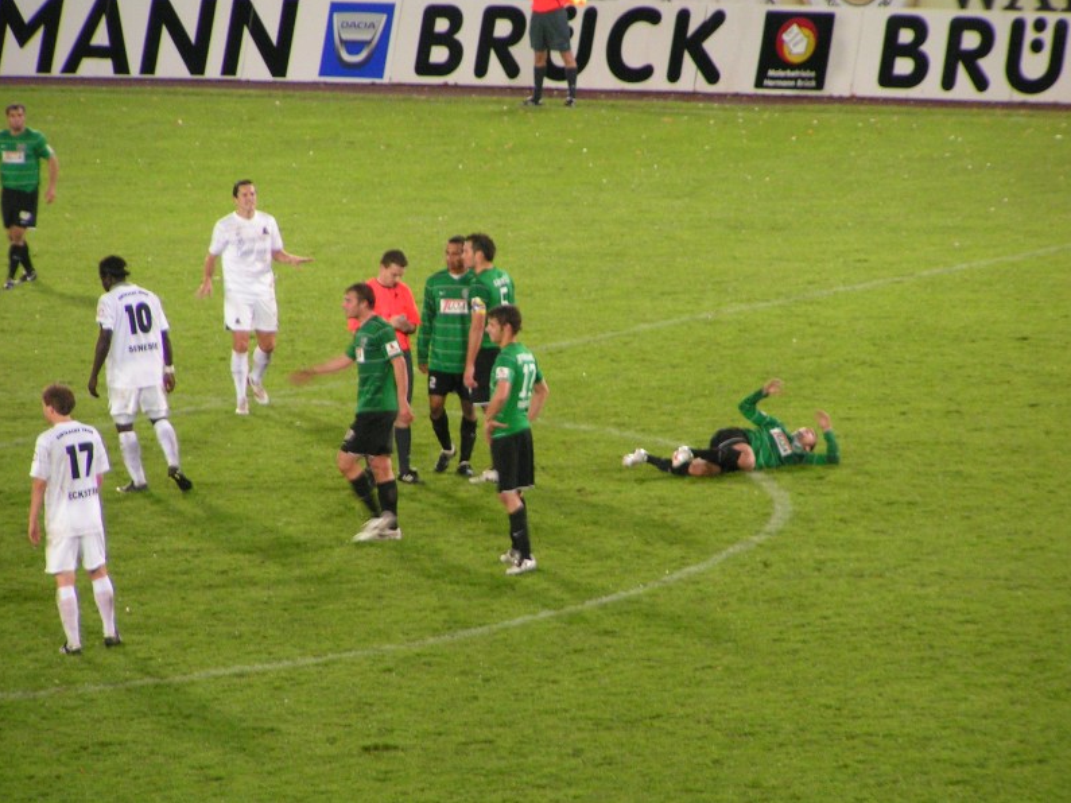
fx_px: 10580
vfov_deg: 4.3
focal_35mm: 342
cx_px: 533
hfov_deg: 5.8
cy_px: 402
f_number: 3.5
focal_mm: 52
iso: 200
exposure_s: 1/30
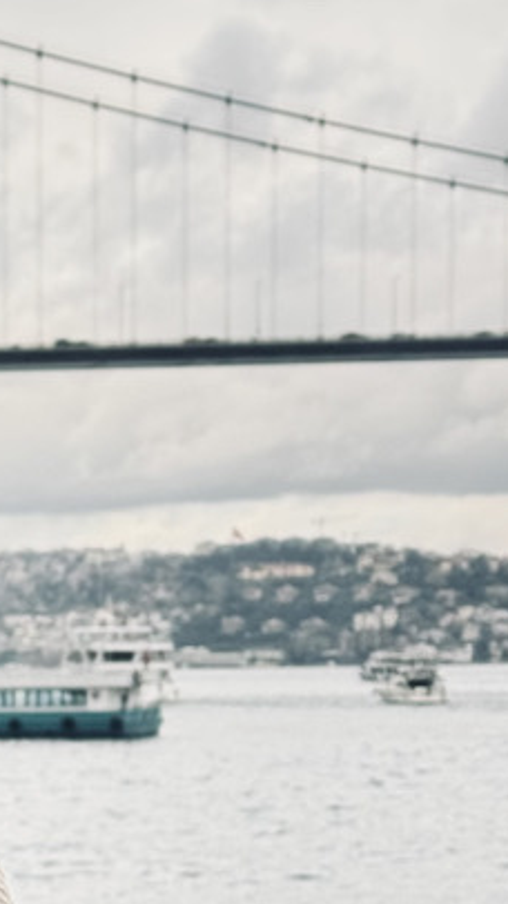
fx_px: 3165
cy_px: 833
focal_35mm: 132
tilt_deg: -3.2
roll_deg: +1.1
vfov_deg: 16.0
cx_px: -316
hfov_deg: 8.9
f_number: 1.78
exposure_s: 1/222
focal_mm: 6.76
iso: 64
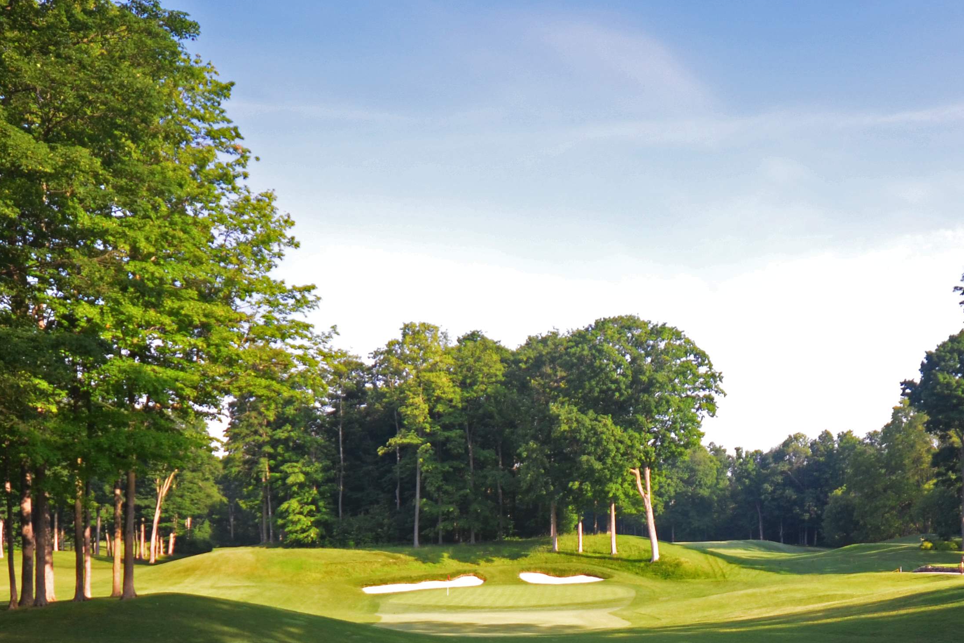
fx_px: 1033
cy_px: 547
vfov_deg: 33.2
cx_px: 684
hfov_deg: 48.7
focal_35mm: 39
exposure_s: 1/100
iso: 400
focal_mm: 11.5
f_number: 5
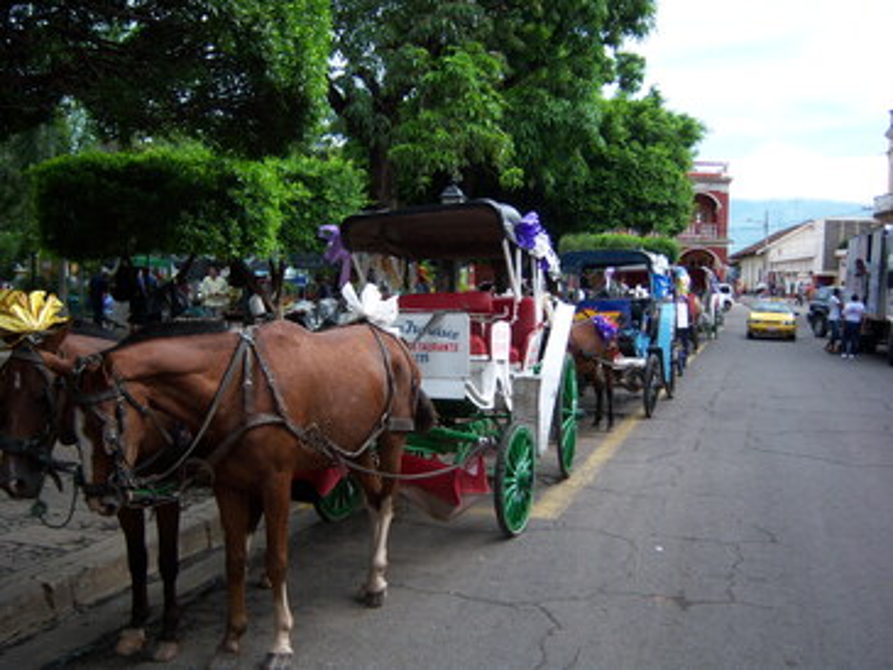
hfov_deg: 51.3
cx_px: 446
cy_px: 335
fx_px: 929
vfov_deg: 39.7
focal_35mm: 36
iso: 80
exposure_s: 1/400
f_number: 2.8
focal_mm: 7.5
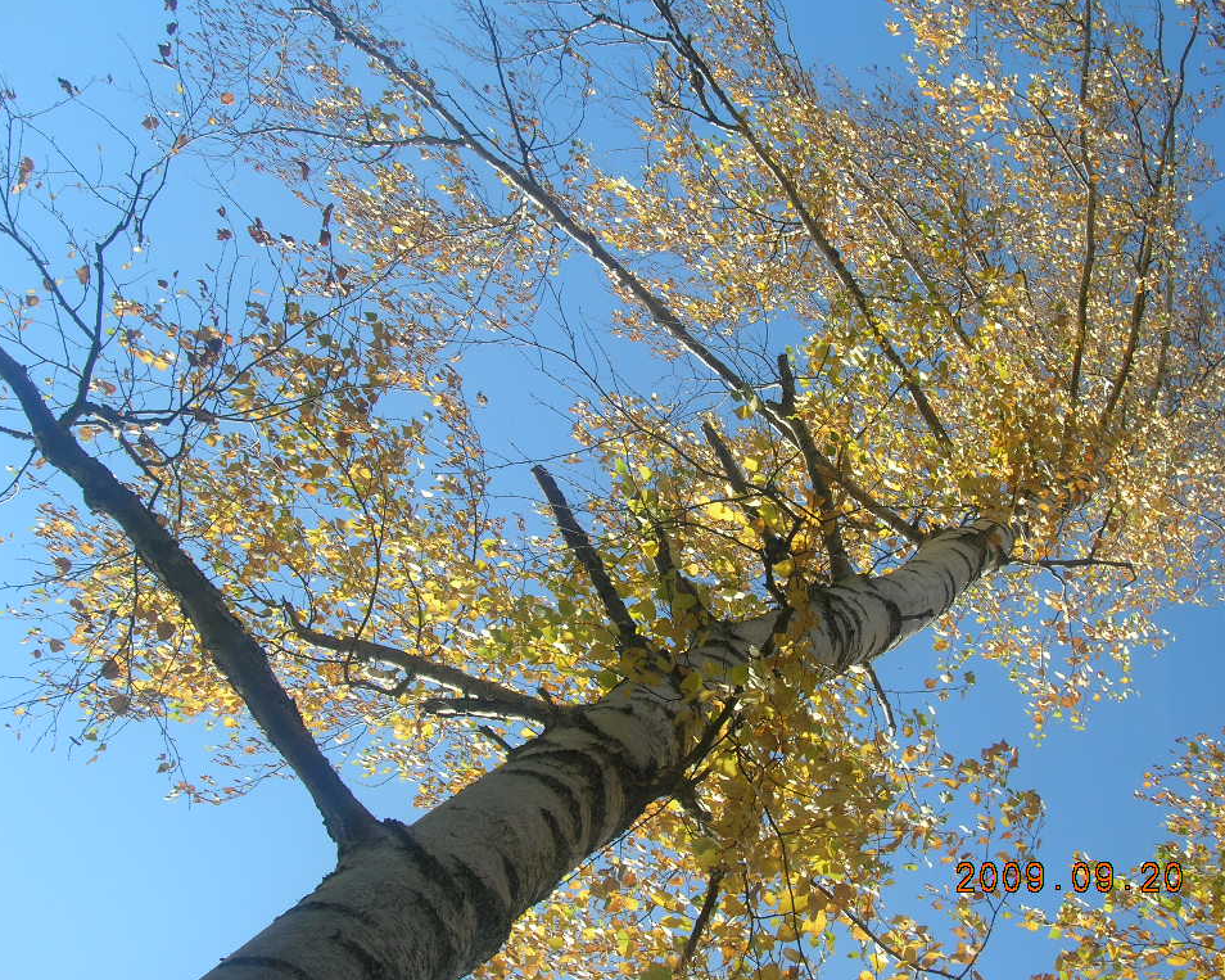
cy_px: 488
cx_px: 630
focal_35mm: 44
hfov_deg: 42.0
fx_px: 1595
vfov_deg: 34.1
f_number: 5.2
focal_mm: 7
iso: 50
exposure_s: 1/201
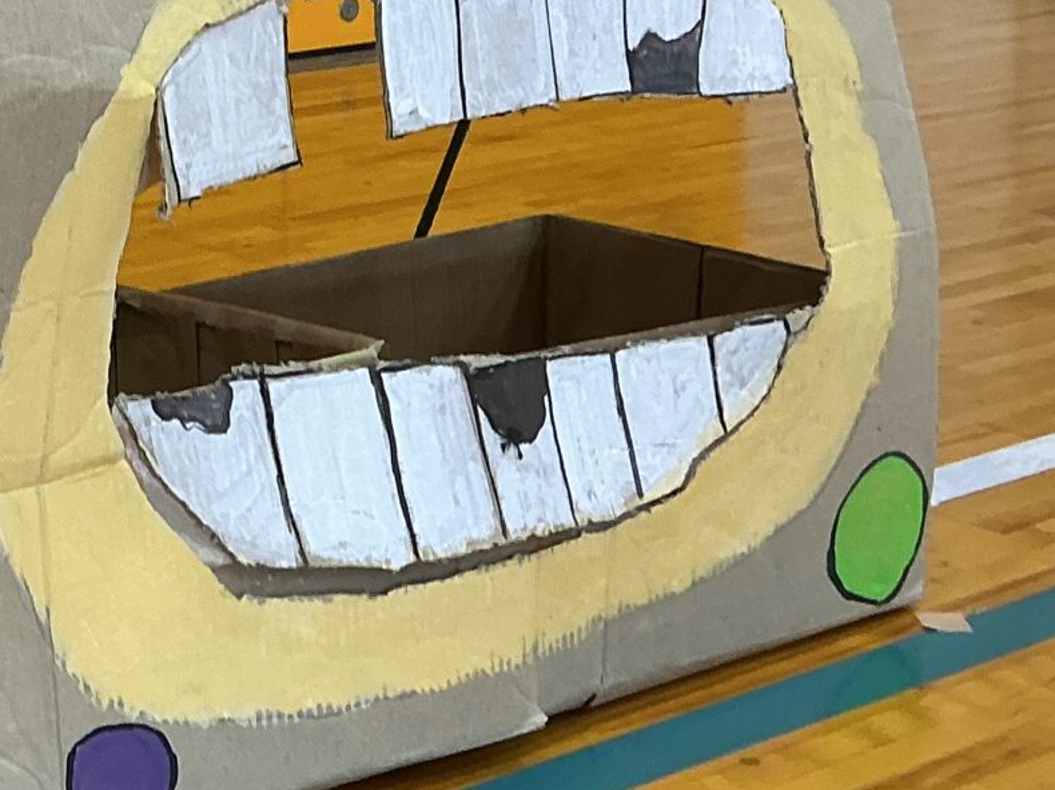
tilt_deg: -7.4
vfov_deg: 15.4
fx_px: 2864
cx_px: -51
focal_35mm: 94
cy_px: -45
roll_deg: +0.6
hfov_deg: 20.1
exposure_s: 1/60
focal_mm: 3
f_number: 1.8
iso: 50
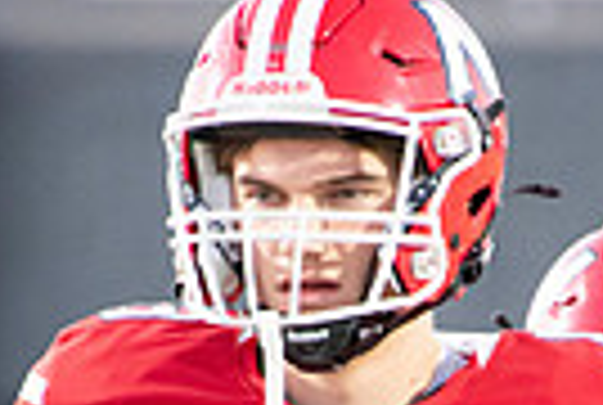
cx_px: 454
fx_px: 21739
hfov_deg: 1.6
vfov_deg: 1.1
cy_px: 709
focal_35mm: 1295
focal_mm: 300
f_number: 5.6
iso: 8000
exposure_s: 1/250
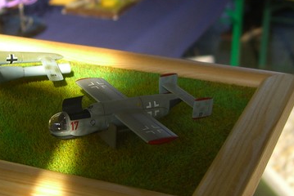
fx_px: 719
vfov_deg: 15.6
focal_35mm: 88
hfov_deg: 23.1
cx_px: 128
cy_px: 91
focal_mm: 7.9
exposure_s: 1/160
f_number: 2.8
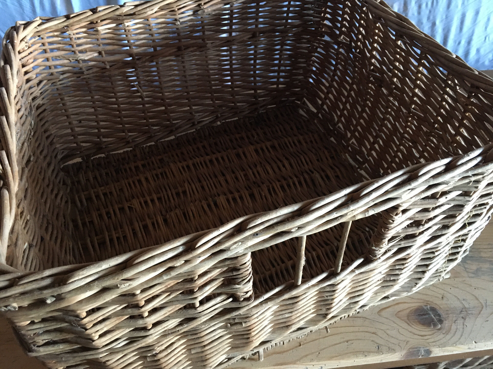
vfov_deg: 48.2
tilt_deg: -45.5
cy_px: 184
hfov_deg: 61.7
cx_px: 246
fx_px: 413
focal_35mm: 29
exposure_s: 1/17
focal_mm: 4.15
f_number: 2.2
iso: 200
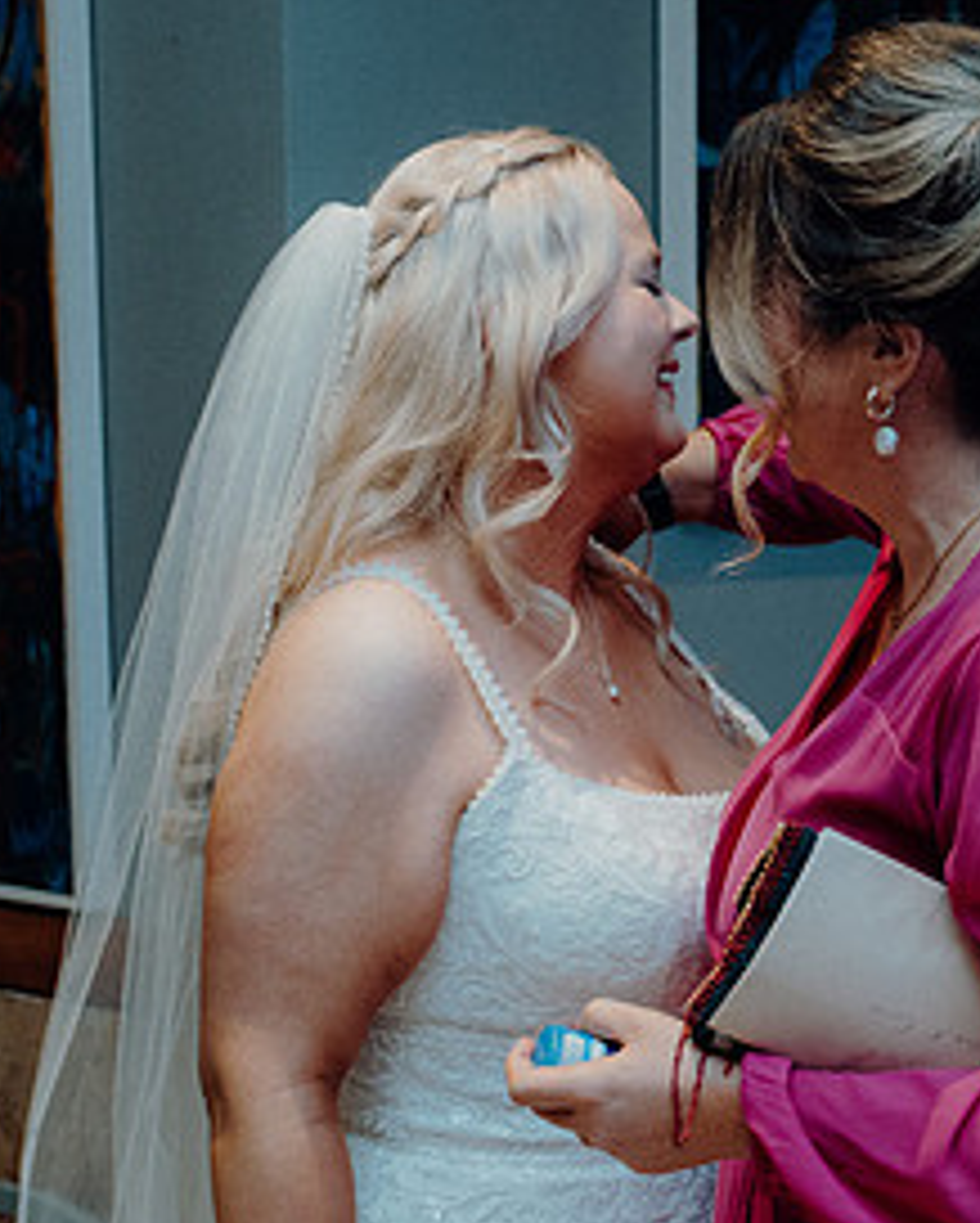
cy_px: 744
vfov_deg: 27.1
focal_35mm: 70
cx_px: 728
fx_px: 2535
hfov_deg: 21.7
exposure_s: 1/160
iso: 2500
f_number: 3.5
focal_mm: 35
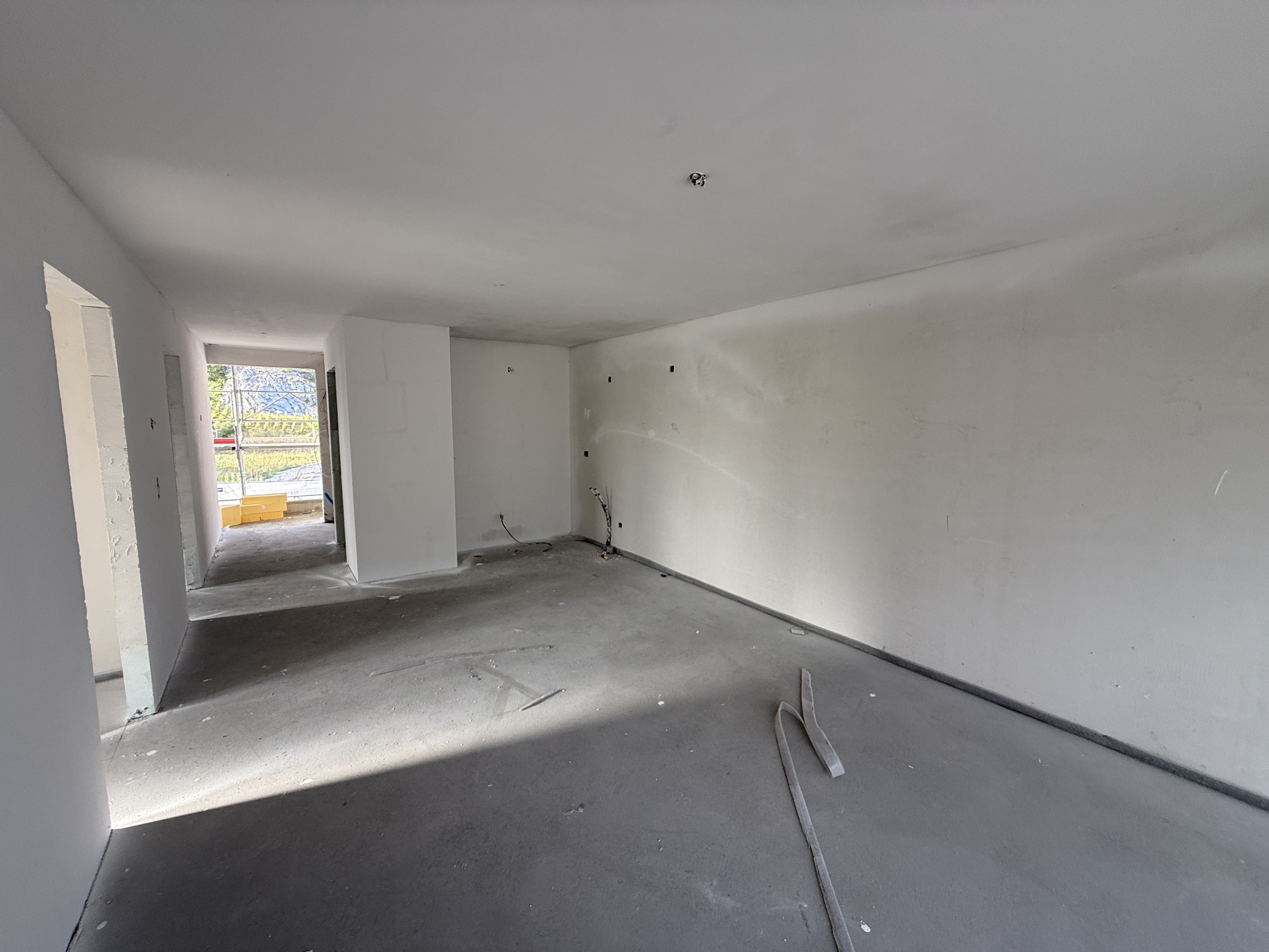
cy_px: 476
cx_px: 634
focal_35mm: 14
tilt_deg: -3.6
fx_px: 513
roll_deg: -0.2
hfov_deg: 102.1
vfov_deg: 85.7
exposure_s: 1/99
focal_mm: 2.22
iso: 80
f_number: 2.2
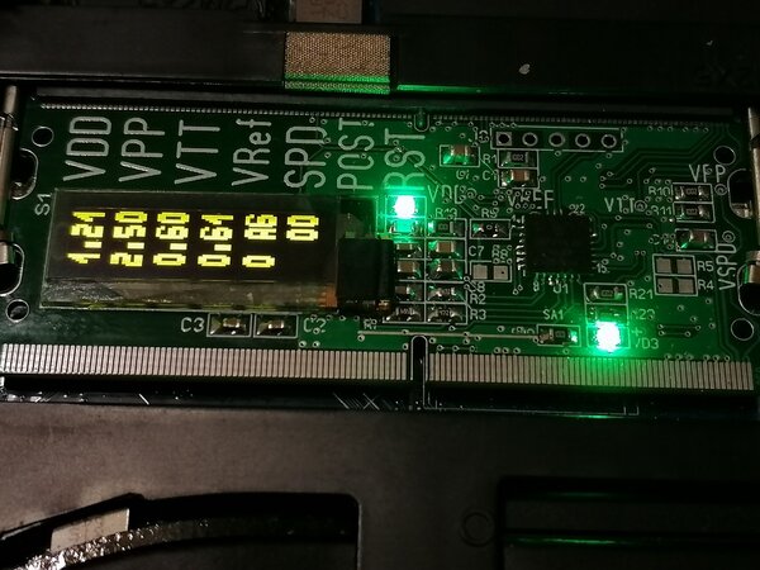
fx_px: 1186
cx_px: 380
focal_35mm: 54
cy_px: 285
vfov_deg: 27.0
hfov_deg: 35.5
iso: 250
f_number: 1.8
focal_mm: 5.3
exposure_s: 1/36
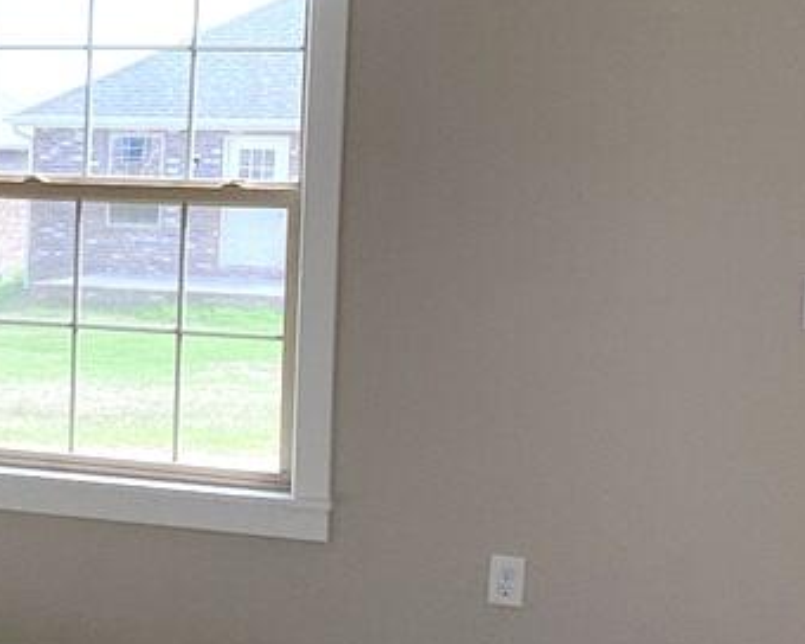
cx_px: -320
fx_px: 2168
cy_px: 277
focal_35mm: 91
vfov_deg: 16.9
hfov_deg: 19.0
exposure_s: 1/120
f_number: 2.4
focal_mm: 3.3
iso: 25
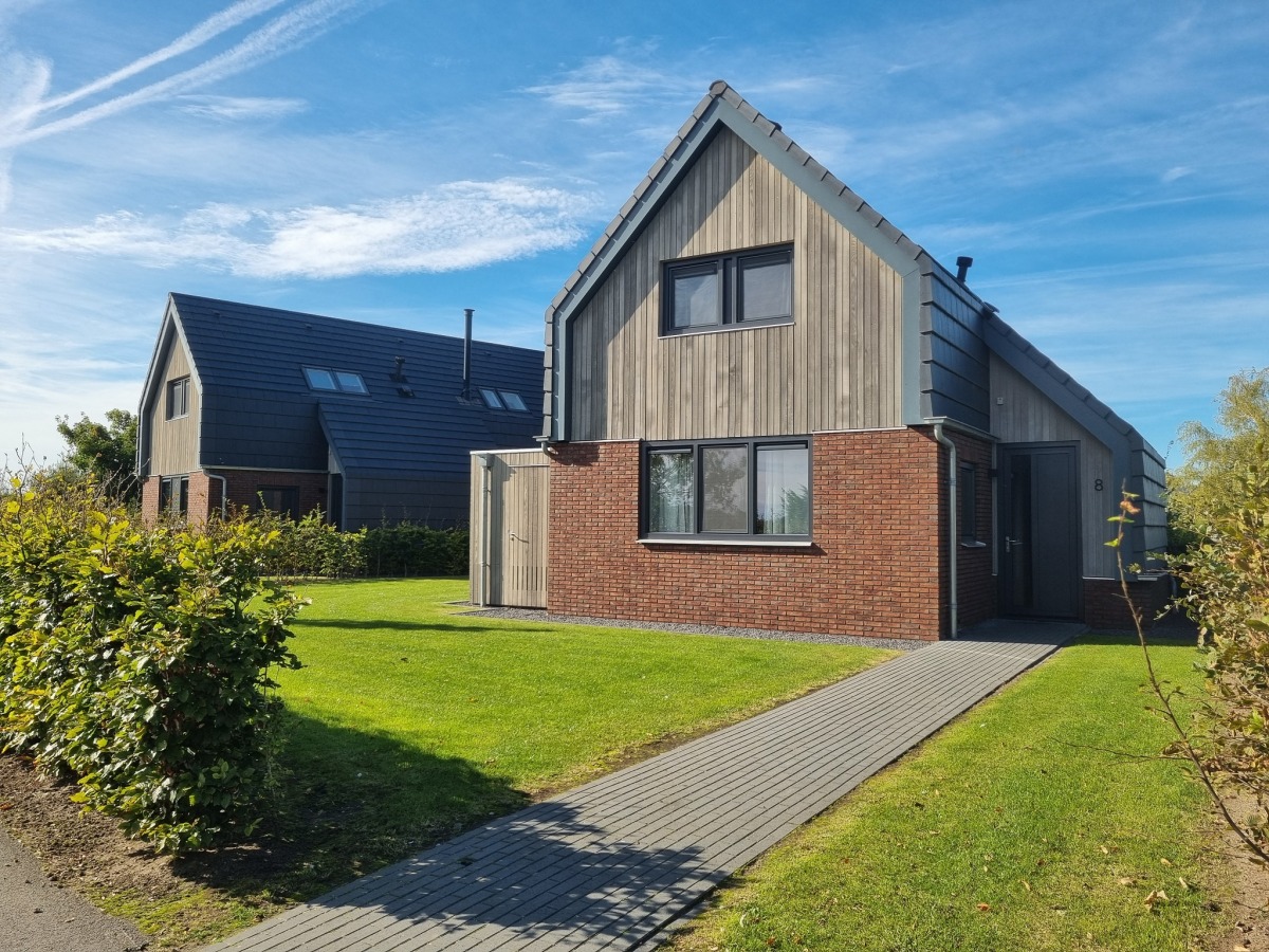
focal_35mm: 26
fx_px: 953
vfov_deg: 53.1
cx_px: 634
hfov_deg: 67.3
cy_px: 476
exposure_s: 1/2336
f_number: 1.8
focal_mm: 5.4
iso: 50
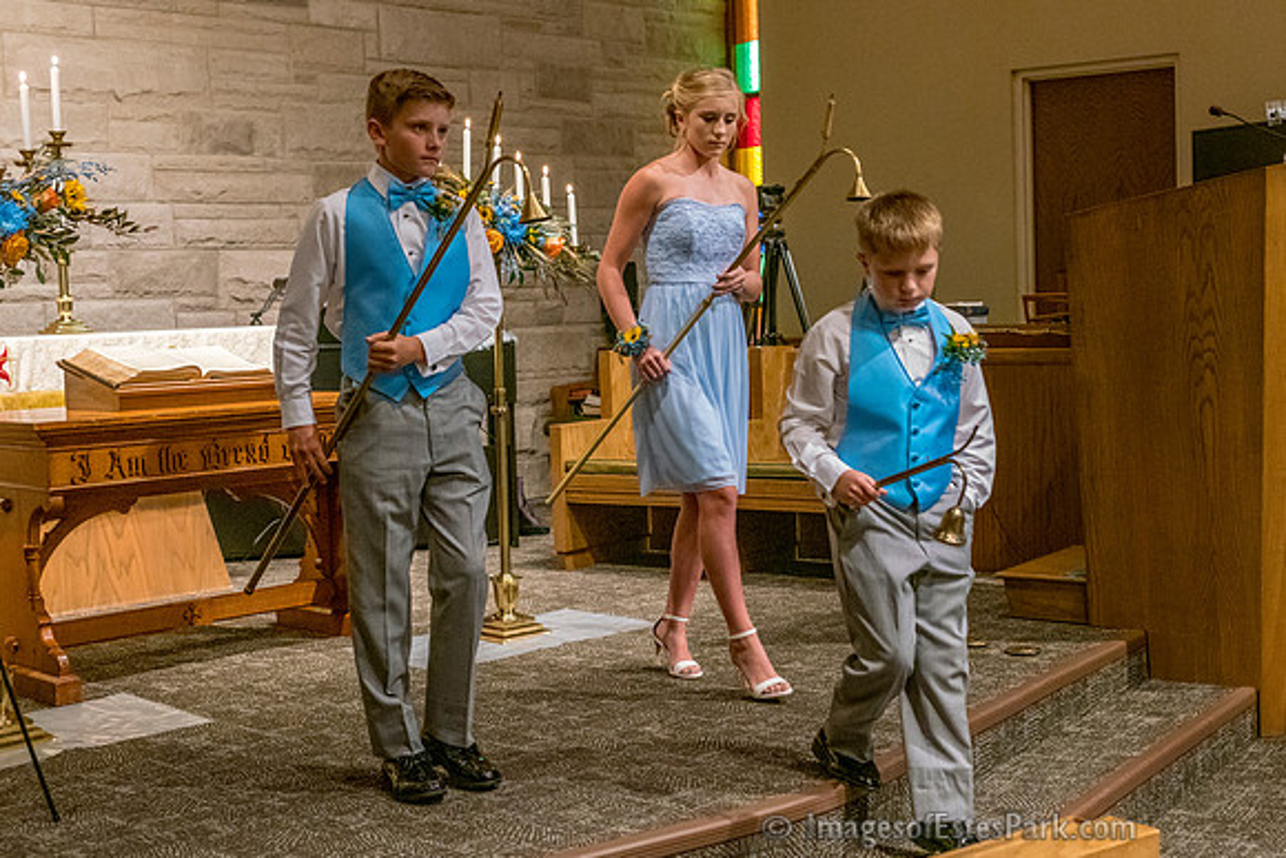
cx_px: 643
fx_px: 1251
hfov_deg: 54.4
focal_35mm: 35
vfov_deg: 37.9
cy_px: 429
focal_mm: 35
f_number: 3.5
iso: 3200
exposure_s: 1/125
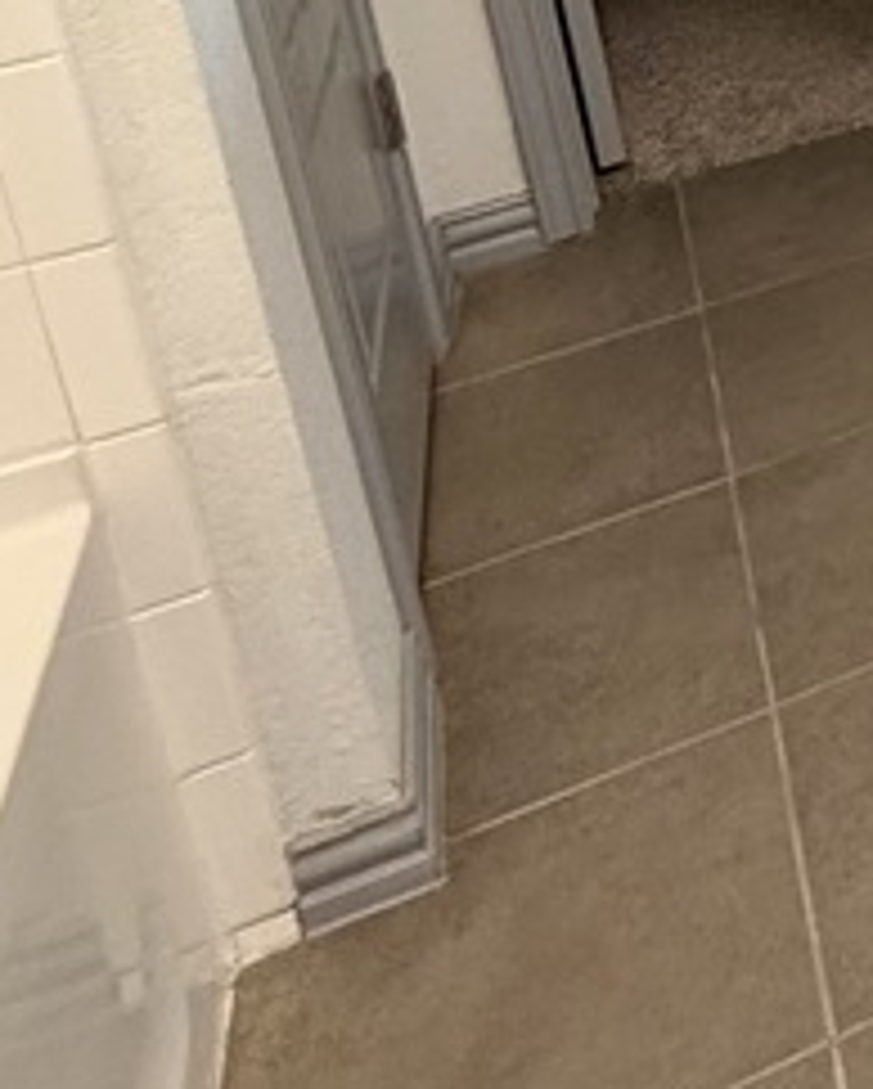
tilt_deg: -14.4
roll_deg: +2.9
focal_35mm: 61
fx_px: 1968
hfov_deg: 17.4
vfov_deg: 26.2
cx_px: 1773
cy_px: -342
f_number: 2.2
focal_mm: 2.22
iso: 250
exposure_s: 1/60
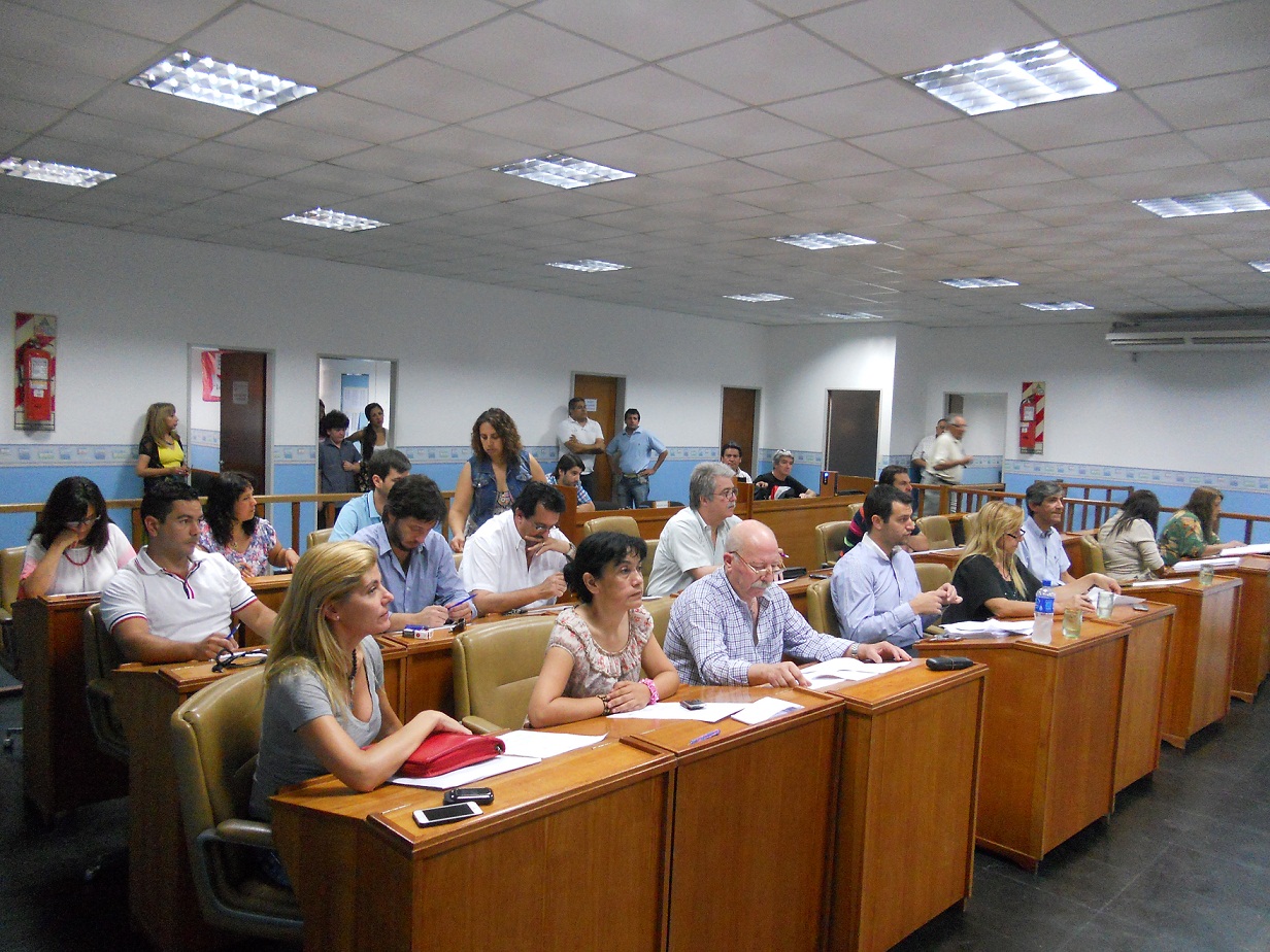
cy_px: 476
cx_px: 635
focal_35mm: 27
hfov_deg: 65.3
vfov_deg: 51.4
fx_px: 991
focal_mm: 4.9
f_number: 3.2
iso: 400
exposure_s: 1/30
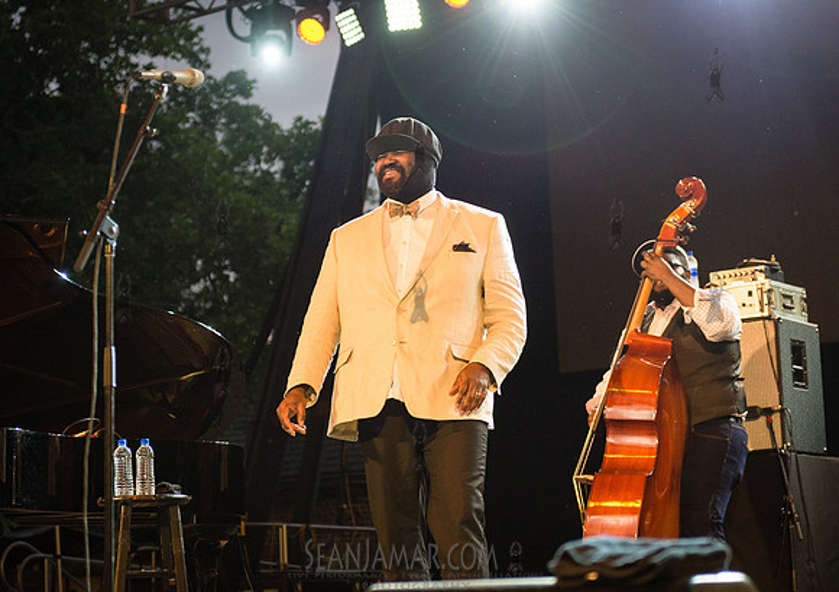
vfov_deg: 19.8
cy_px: 286
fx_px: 1694
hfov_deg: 27.8
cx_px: 435
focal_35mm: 71
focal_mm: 62
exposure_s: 1/500
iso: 2000
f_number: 3.2
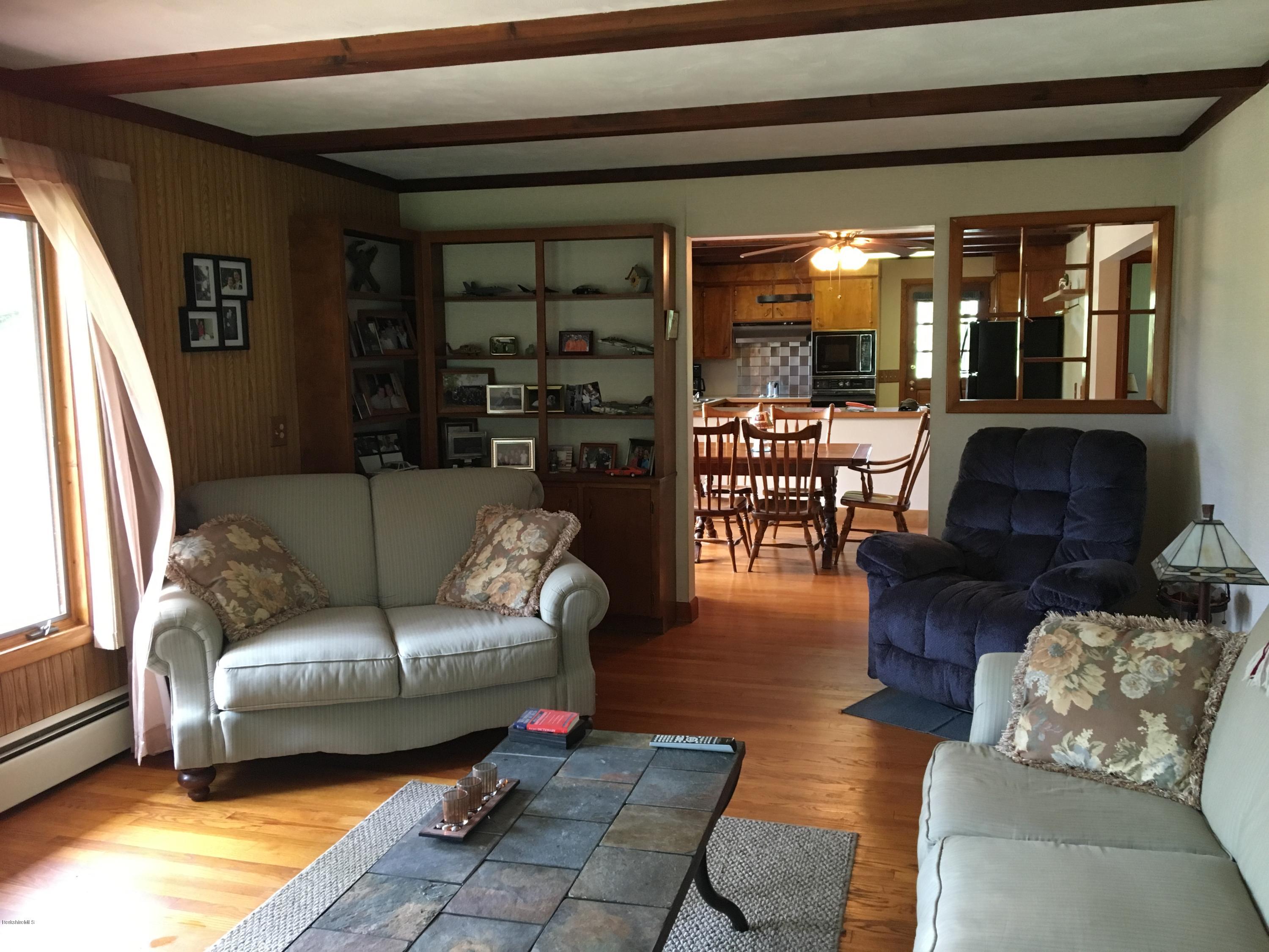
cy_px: 476
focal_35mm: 29
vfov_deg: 48.2
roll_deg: +1.1
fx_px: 1063
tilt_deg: -6.8
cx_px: 634
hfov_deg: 61.7
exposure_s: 1/30
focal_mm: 4.15
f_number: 2.2
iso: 160
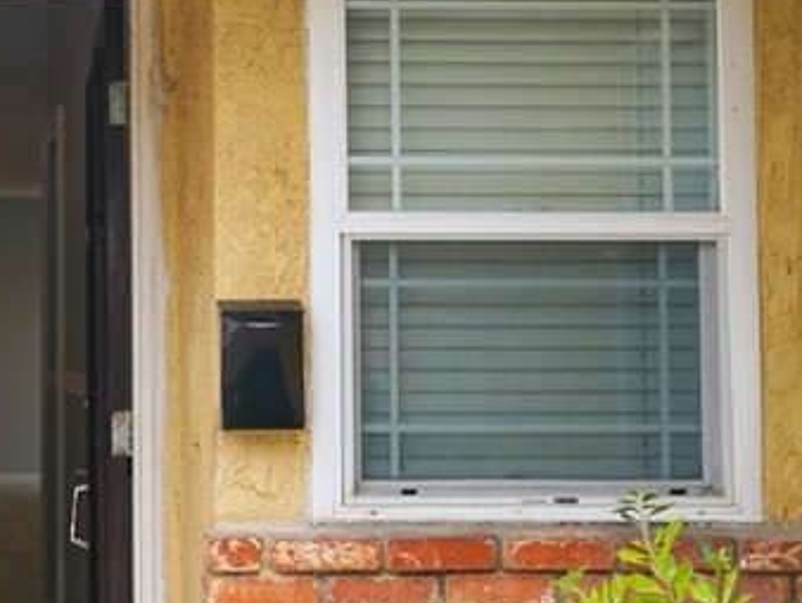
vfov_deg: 14.9
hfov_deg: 19.2
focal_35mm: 99
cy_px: 211
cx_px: -28
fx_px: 2295
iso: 100
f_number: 4.5
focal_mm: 34
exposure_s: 1/80
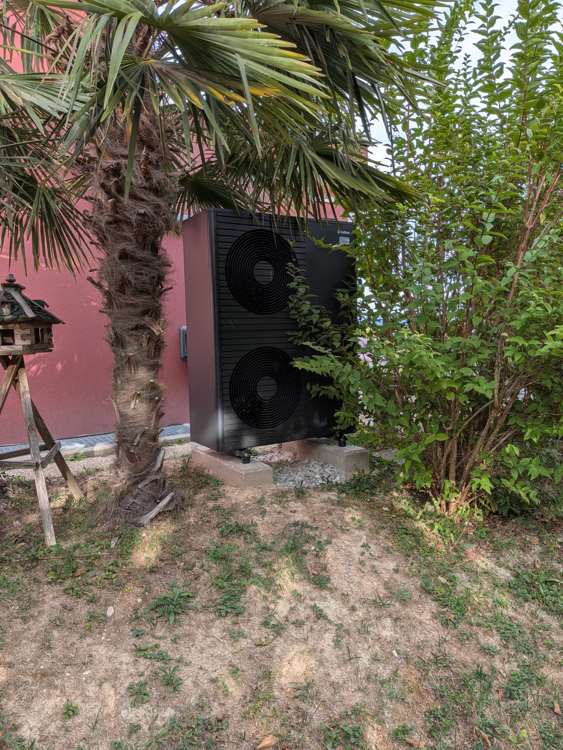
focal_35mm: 24
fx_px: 520
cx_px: 282
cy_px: 375
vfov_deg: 71.6
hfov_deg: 56.8
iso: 29
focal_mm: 4.53
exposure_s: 1/443
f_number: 1.7
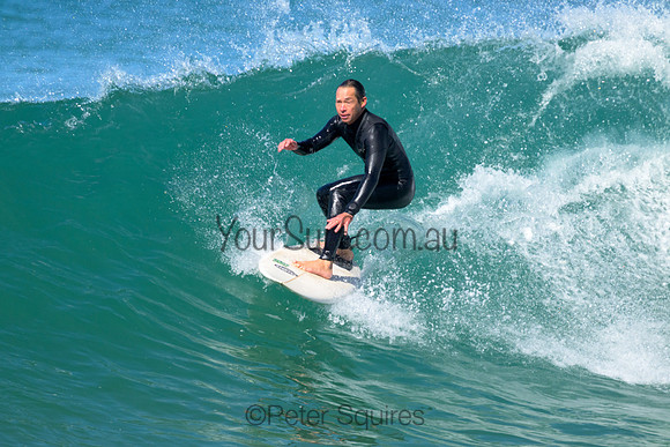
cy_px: 224
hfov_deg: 2.6
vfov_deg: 1.7
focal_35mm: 800
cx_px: 335
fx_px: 14892
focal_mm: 800
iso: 1400
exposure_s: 1/800
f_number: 11
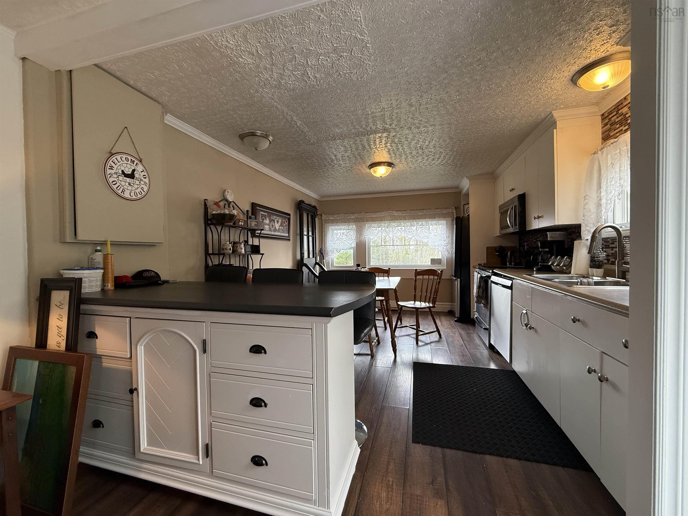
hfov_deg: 102.1
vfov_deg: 85.7
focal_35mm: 14
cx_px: 344
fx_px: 278
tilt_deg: -0.9
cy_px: 258
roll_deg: +0.8
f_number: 2.2
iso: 250
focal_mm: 2.22
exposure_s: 1/120
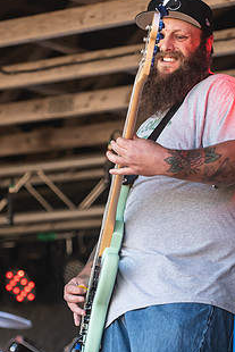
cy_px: 241
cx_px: 135
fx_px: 2504
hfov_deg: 5.4
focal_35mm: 256
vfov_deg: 8.0
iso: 500
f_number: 2.8
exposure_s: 1/800
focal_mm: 110
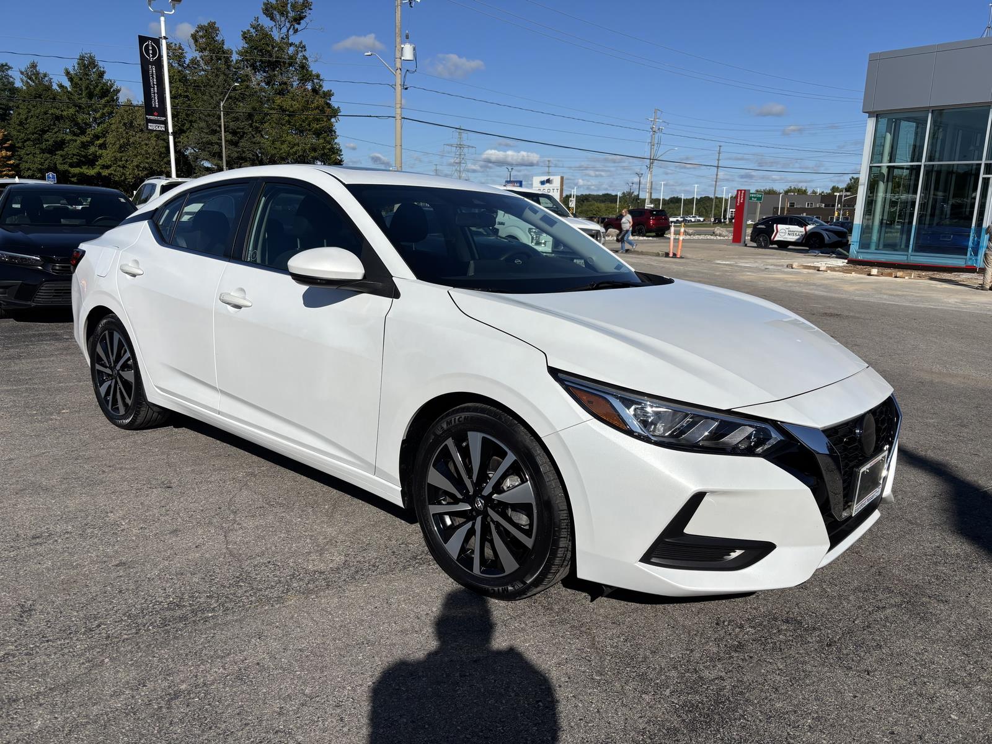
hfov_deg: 67.3
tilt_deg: -13.6
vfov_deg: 53.1
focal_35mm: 26
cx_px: 496
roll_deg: -0.9
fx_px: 745
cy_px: 372
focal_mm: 5.96
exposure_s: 1/9091
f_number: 1.6
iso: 50
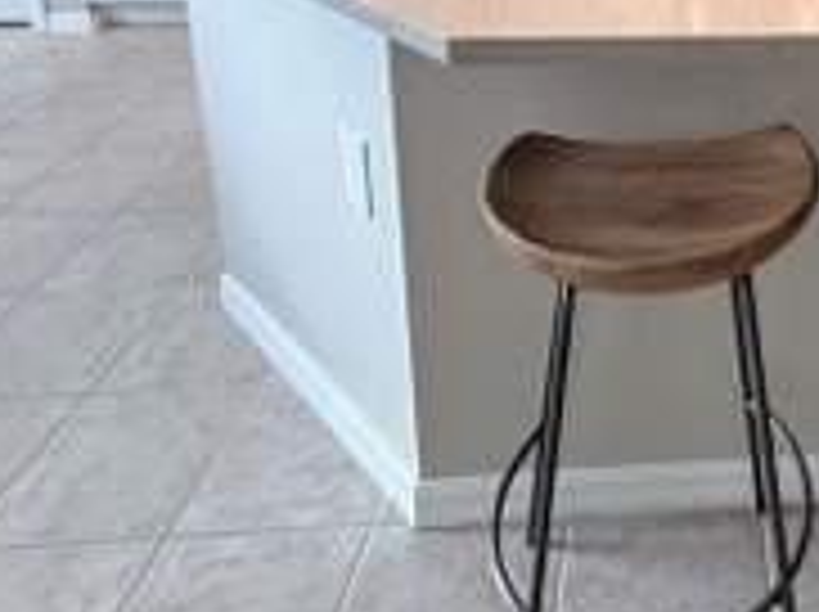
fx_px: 874
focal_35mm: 37
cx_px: 765
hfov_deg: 44.7
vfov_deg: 33.4
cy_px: -68
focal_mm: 2.22
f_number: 2.2
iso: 320
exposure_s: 1/120
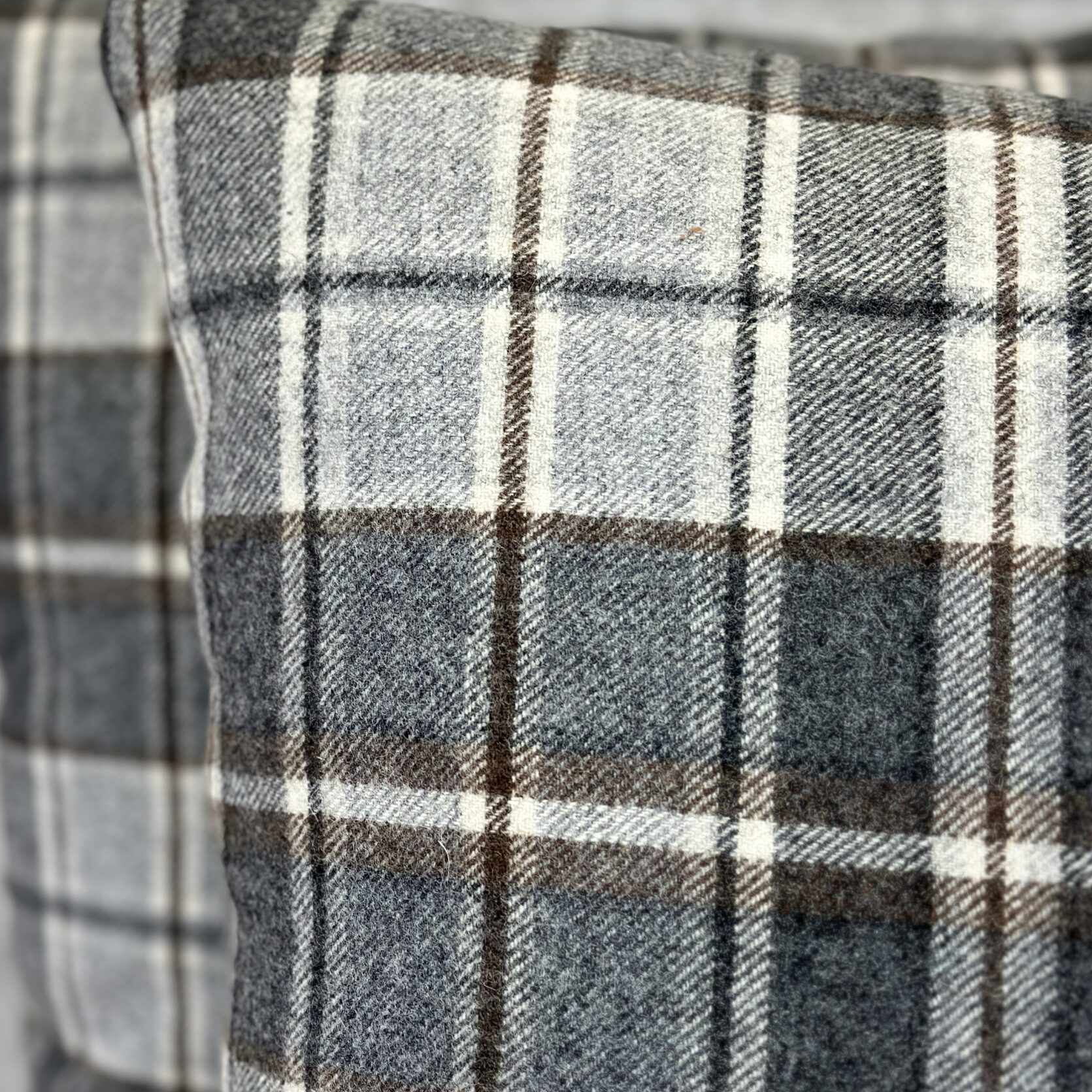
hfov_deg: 26.5
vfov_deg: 26.4
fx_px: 2320
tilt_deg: -18.4
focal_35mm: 65
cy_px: 642
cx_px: 507
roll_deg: -1.5
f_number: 1.78
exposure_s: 1/120
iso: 64
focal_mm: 6.86
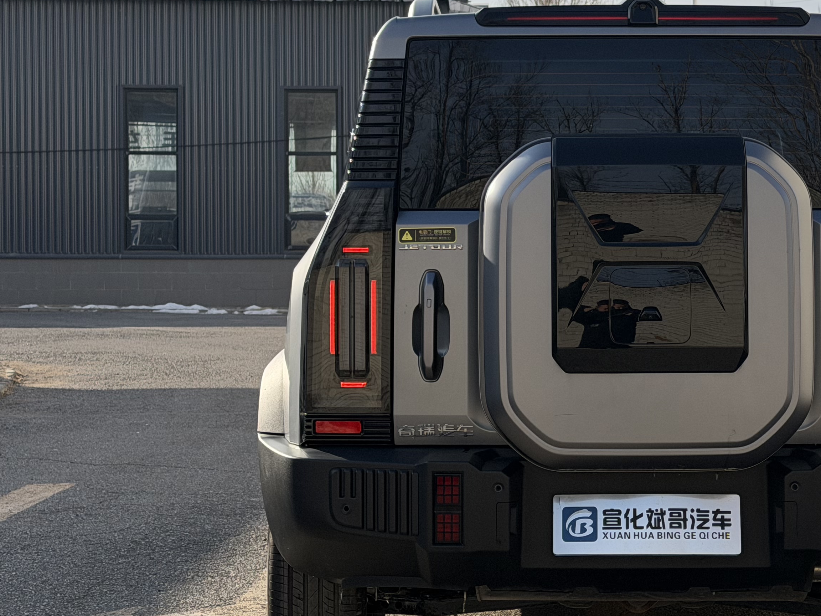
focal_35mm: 84
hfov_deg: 23.1
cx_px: 610
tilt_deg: -0.5
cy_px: 243
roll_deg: +0.3
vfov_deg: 17.6
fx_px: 1992
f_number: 1.78
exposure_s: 1/4878
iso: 64
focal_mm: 6.76
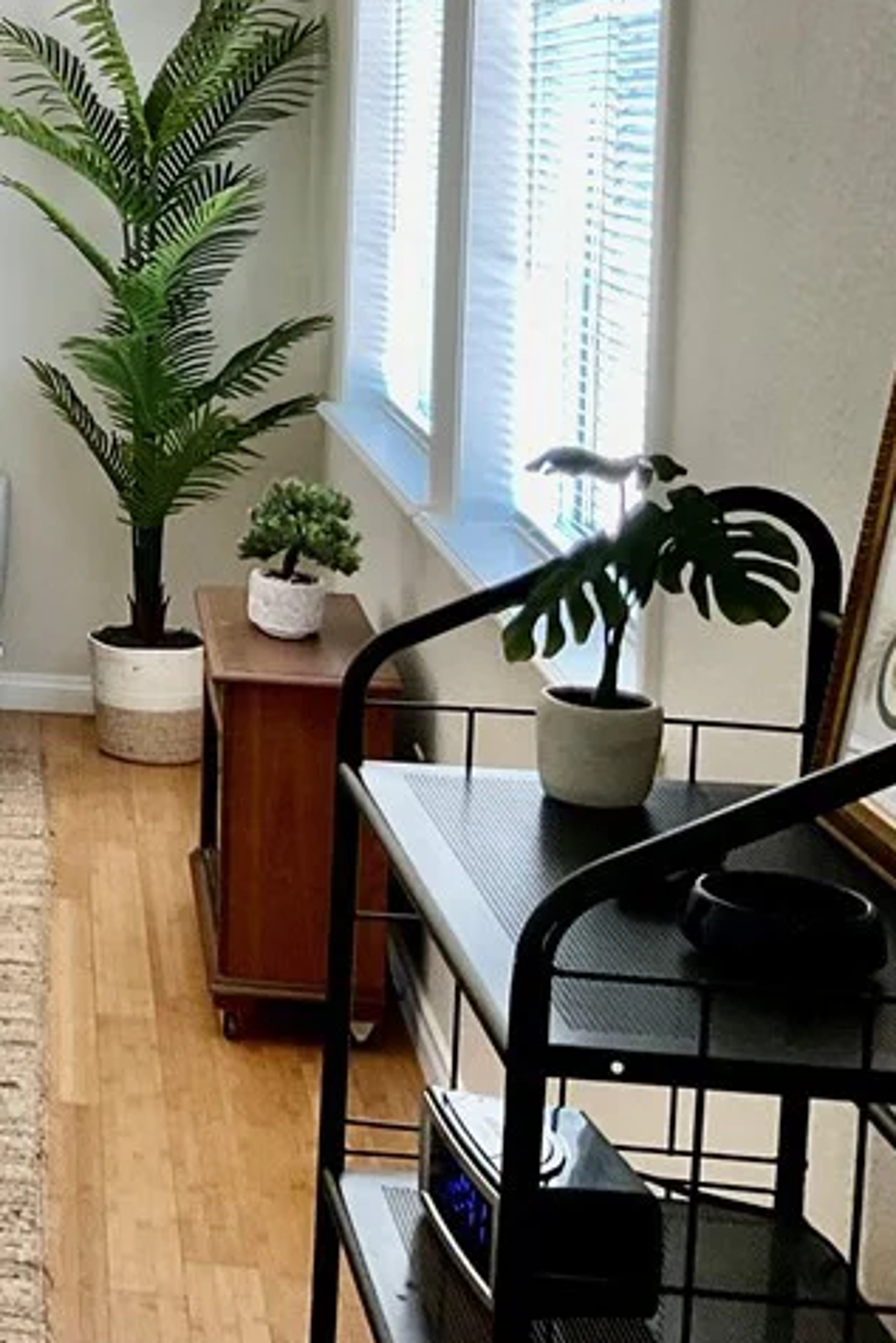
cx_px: -546
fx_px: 2425
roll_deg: -1.7
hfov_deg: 18.1
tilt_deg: -5.7
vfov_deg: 30.3
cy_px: 300
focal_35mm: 65
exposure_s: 1/60
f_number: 1.8
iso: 50
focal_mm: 3
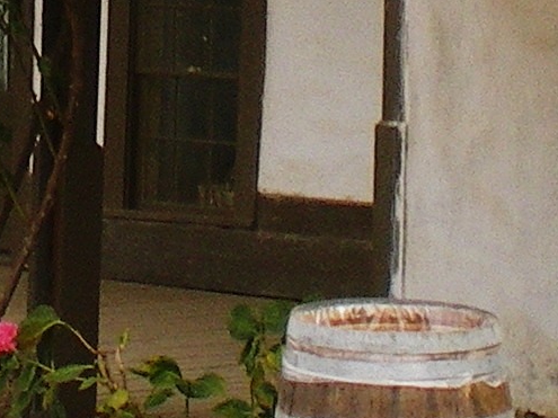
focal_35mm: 277
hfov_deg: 7.1
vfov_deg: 5.2
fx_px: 4464
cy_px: -503
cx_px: 6
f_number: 4.9
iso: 50
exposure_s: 1/250
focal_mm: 7.4
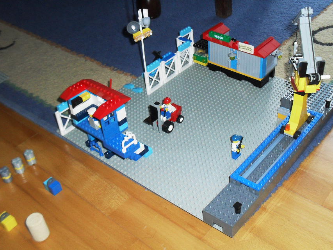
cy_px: 104
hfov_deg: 44.7
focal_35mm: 42
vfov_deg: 34.3
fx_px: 404
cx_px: 184
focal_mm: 6.3
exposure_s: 1/45
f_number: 3.2
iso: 200
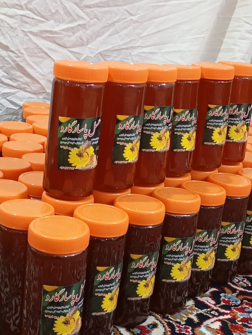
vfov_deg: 32.7
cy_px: 168
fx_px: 571
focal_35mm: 59
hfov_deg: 24.9
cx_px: 126
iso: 2068
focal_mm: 4.27
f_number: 1.8
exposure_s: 1/20
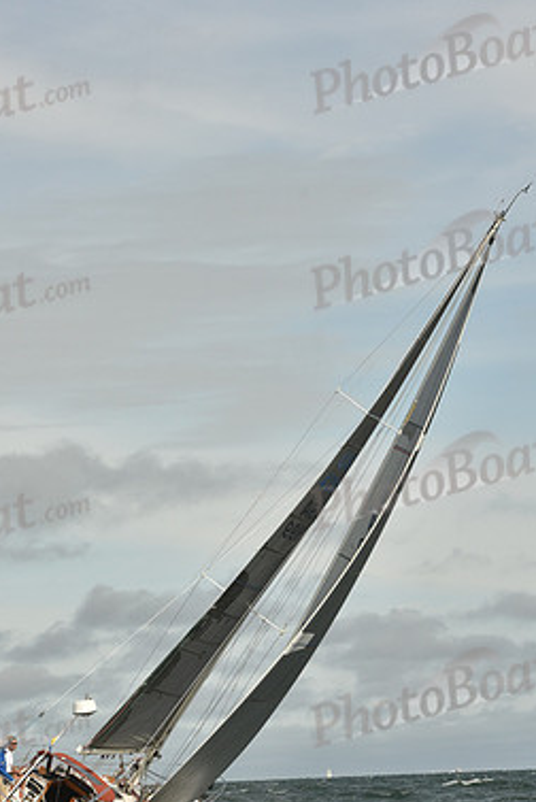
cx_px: 201
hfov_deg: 9.4
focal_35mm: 146
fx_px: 3254
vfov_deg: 14.0
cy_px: 396
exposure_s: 1/1250
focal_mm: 95
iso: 320
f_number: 10
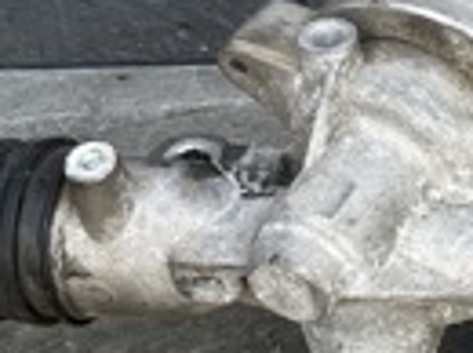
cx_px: 953
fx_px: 1746
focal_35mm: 128
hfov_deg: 13.3
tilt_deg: -25.3
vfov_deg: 11.5
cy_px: 75
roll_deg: +1.0
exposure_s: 1/141
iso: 32
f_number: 1.6
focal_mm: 5.1
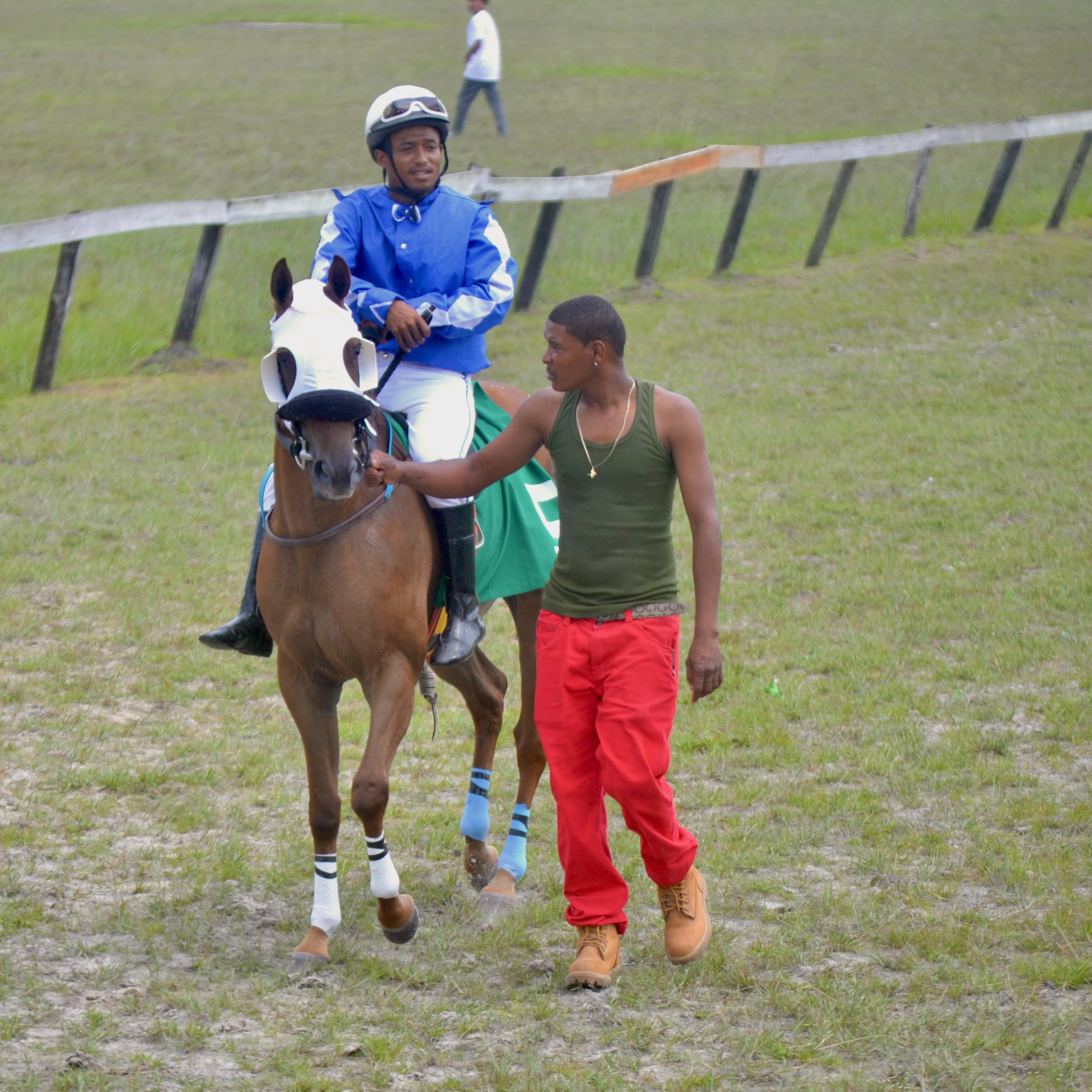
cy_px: 545
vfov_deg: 8.9
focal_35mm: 196
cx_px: 384
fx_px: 6995
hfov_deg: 8.9
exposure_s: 1/500
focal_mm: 102
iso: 320
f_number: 5.6
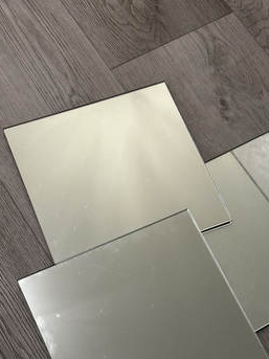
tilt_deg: -64.9
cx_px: 191
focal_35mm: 70
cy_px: 228
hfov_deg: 20.9
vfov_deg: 27.7
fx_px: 726
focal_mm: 6.86
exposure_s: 1/33
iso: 200
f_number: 1.78
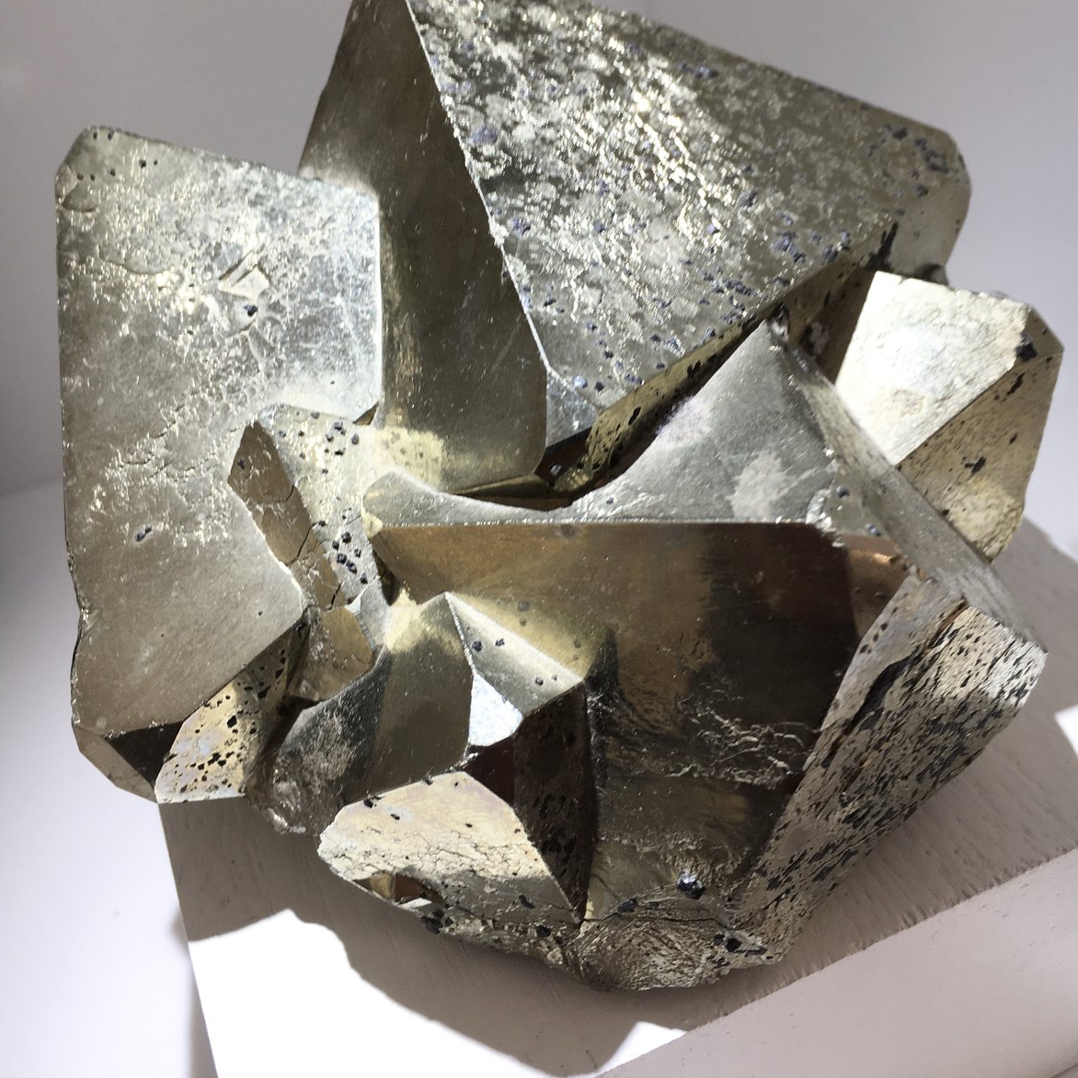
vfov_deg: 46.8
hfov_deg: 47.2
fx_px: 1233
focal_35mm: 35
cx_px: 547
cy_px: 407
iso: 25
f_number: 2.2
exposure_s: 1/50
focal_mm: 4.15
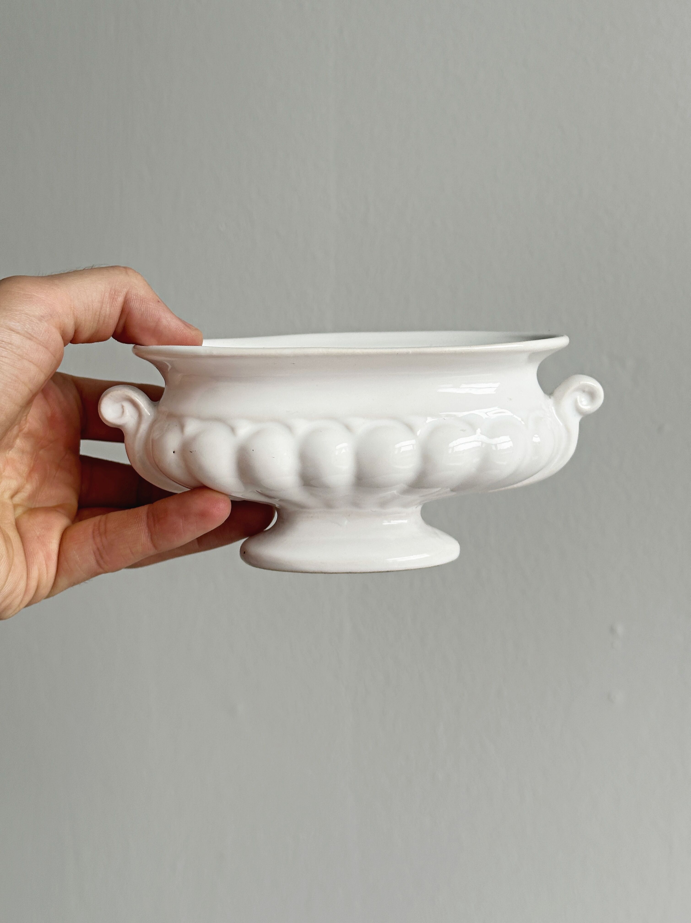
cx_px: 346
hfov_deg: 30.2
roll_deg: -1.0
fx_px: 1279
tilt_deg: -7.0
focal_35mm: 48
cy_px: 462
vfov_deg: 39.7
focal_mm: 6.86
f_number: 1.78
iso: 64
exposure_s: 1/1085
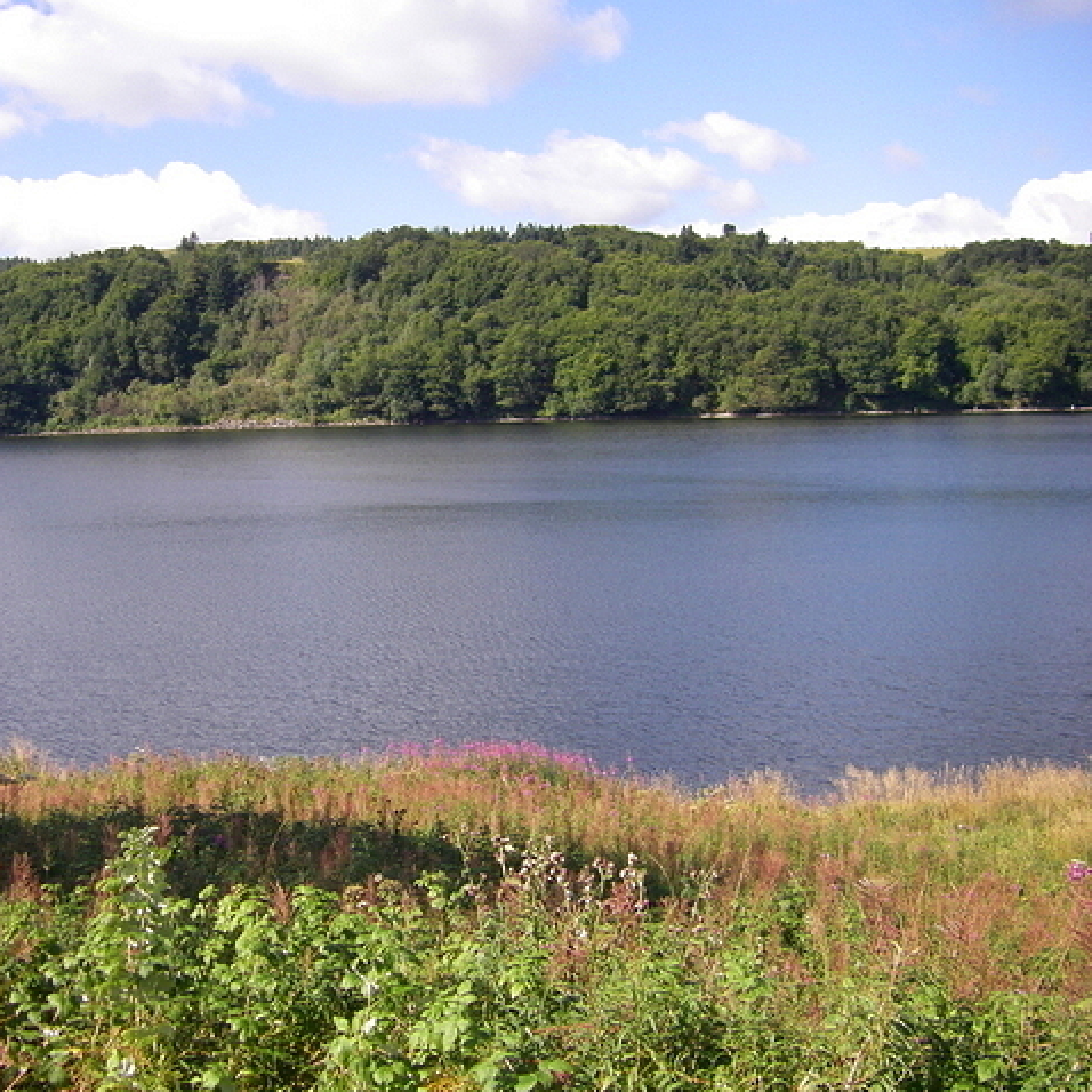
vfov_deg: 37.6
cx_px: 443
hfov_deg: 37.4
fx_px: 1606
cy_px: 546
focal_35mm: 45
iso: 80
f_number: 7
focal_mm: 6.3
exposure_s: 1/125
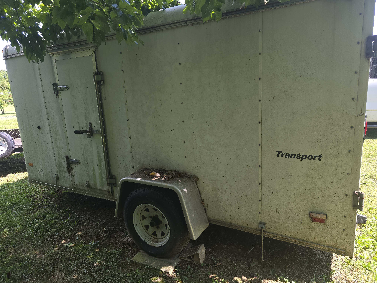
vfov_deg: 58.9
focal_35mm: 23
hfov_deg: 73.9
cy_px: 142
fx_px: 250
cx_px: 188
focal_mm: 6.3
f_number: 1.7
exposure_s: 1/120
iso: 16
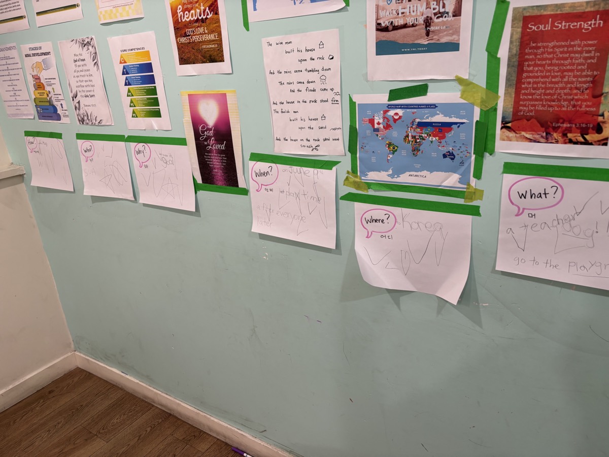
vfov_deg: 53.1
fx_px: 457
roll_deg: +4.5
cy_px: 228
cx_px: 304
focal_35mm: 26
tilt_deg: -19.2
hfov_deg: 67.3
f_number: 1.6
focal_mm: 5.96
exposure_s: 1/60
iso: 80
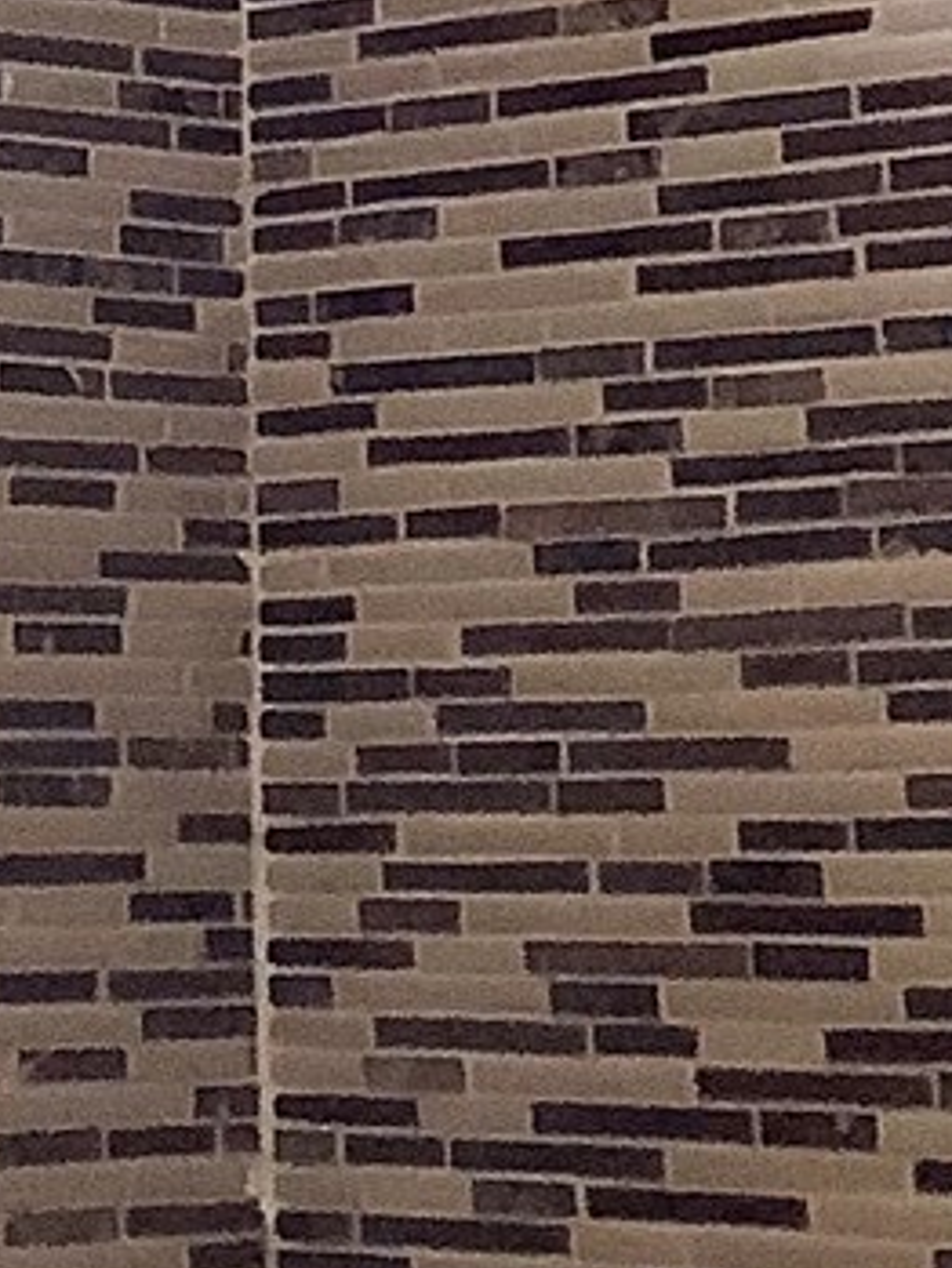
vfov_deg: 10.5
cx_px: -164
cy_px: -661
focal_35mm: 182
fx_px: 6670
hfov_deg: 8.1
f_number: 2.4
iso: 125
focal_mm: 3.3
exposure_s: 1/60
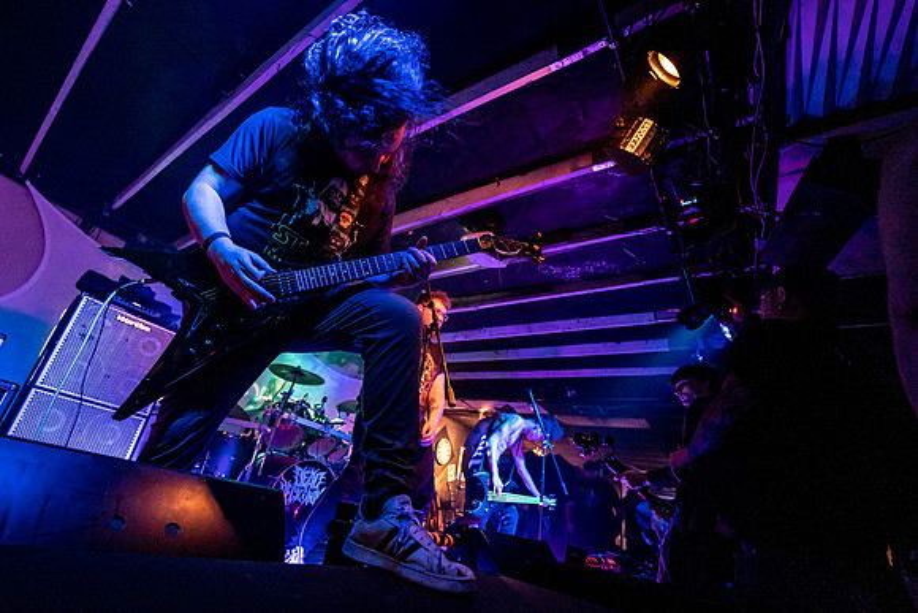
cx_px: 413
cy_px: 322
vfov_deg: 75.9
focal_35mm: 15
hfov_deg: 98.6
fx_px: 393
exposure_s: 1/250
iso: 3200
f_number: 2.8
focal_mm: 14
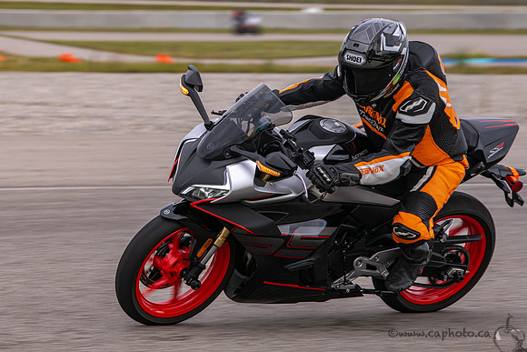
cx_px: 212
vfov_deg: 5.8
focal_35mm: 239
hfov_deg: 8.6
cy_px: 142
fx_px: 3498
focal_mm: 200
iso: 140
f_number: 9
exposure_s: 1/250
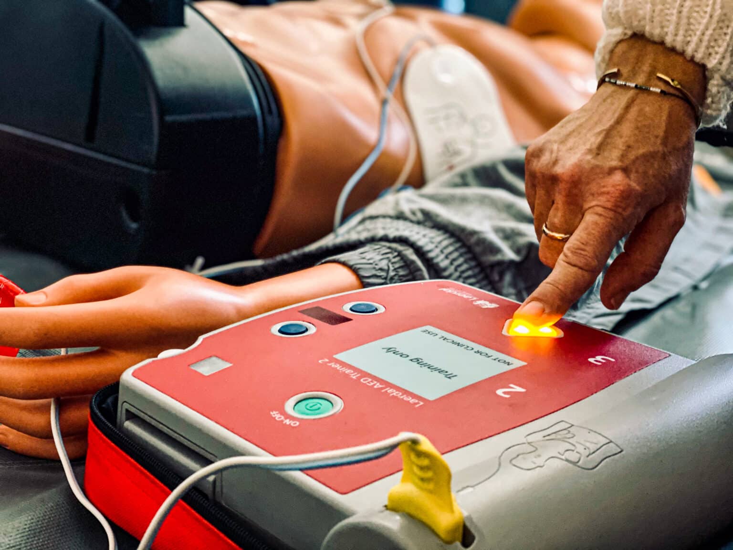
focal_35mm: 52
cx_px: 366
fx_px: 1101
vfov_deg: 28.0
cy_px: 275
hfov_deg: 36.8
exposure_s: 1/18
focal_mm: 6
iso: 400
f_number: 2
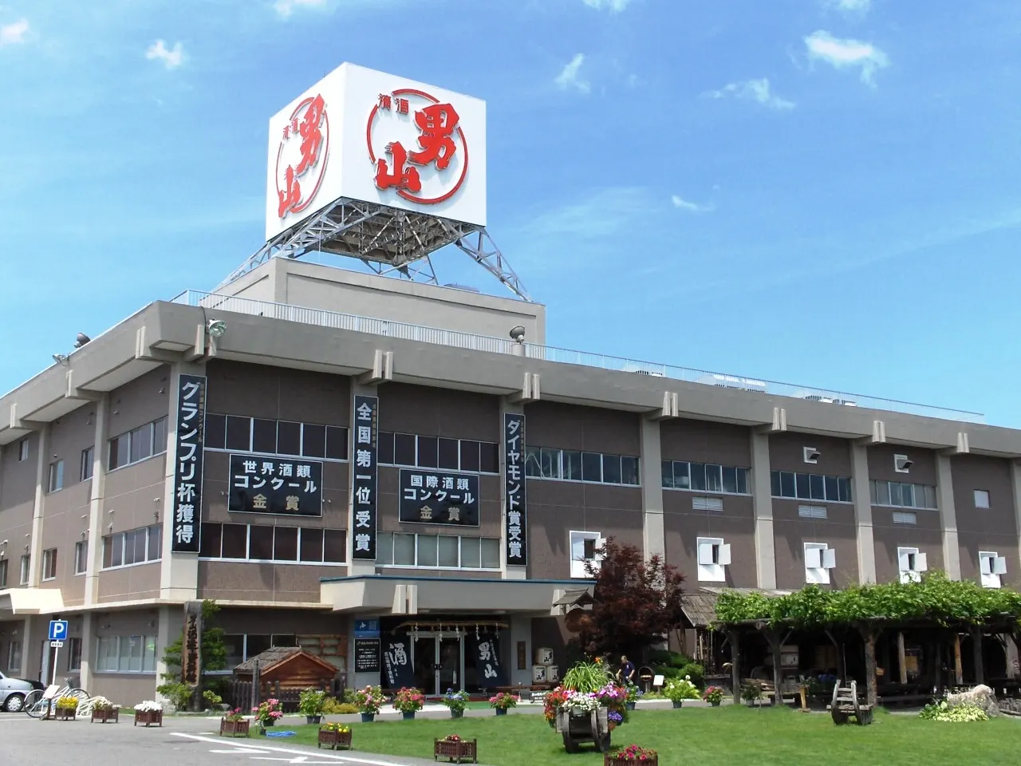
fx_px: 1003
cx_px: 510
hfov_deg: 54.0
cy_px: 383
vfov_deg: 41.8
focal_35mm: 34
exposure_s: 1/270
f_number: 6
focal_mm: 7
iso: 60
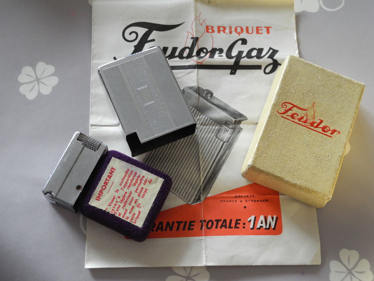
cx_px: 187
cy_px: 140
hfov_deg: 38.2
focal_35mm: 50
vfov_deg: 29.1
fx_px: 540
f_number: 3.5
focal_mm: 10.7
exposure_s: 1/31
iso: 400
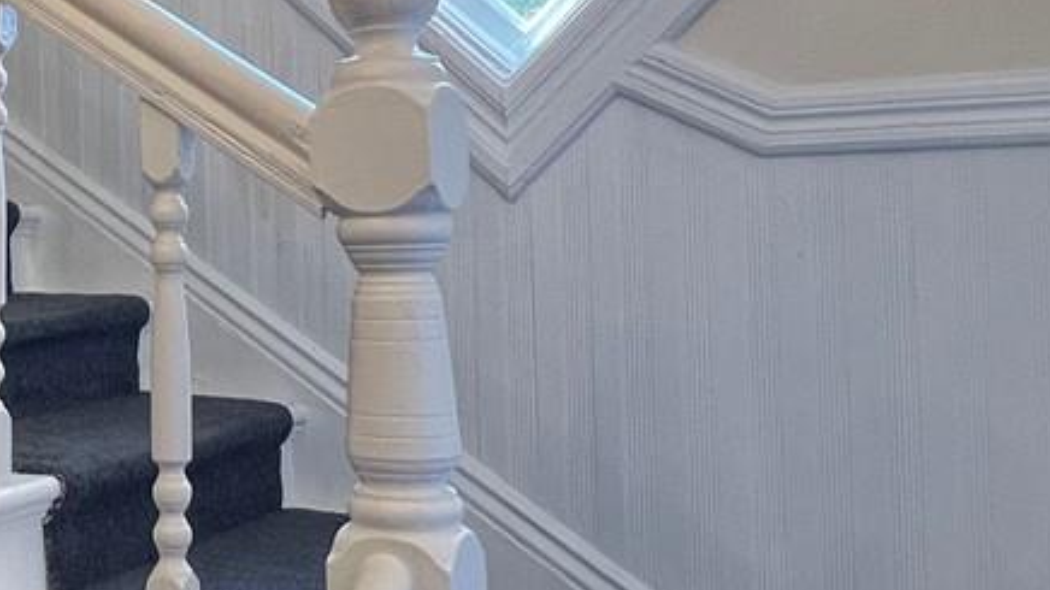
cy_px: 185
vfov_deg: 22.9
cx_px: -89
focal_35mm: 52
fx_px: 1447
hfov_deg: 34.7
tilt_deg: +3.1
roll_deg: +2.5
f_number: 1.8
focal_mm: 1.57
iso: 160
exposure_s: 1/120
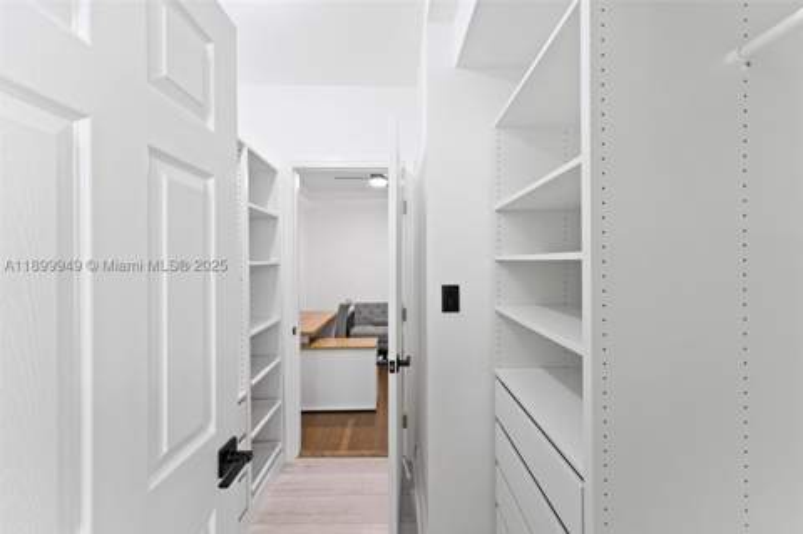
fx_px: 312
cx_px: 402
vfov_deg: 81.1
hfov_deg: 104.3
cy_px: 267
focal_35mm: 14
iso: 200
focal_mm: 14
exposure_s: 1/1.25
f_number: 8
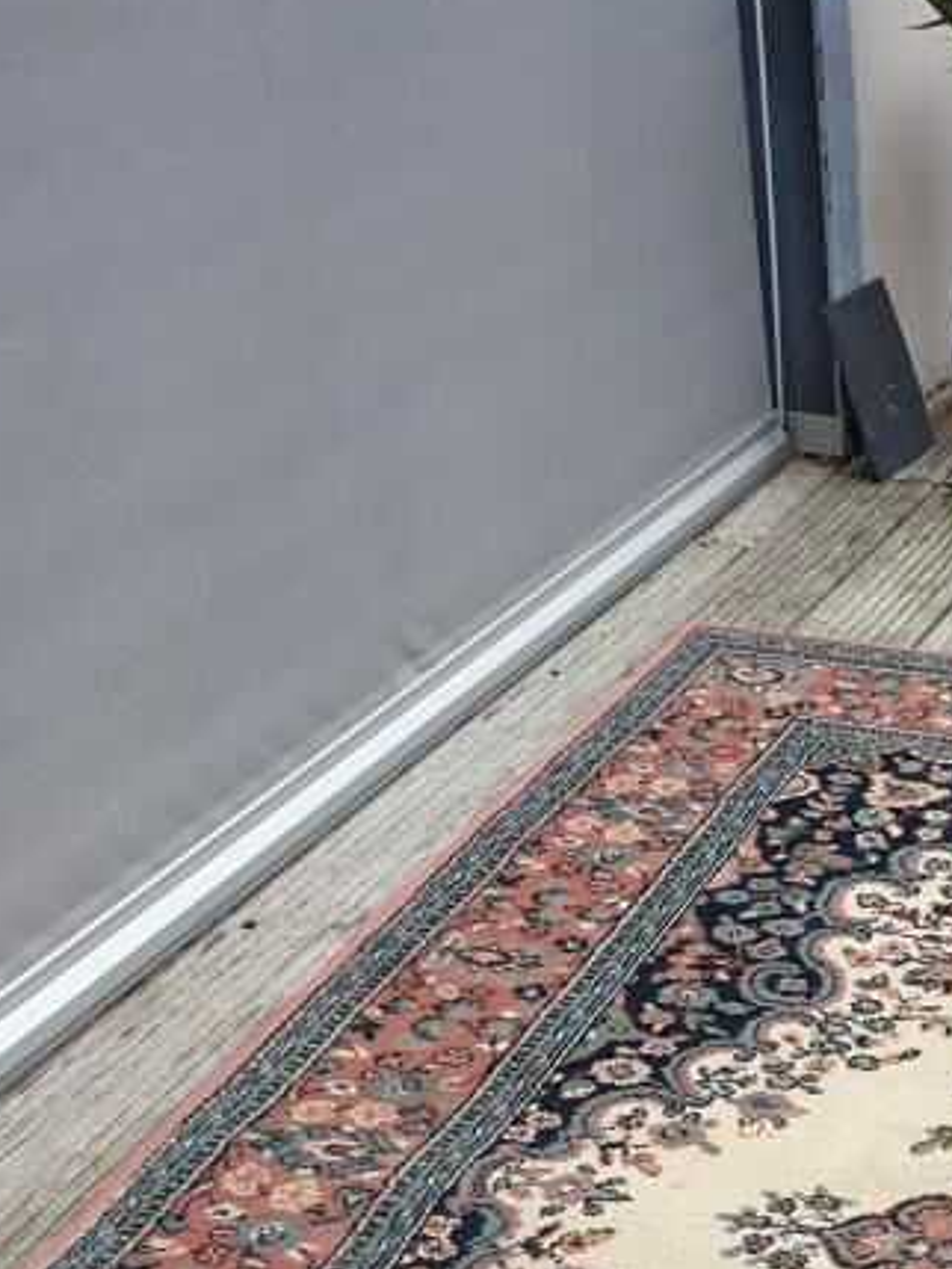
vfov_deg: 28.1
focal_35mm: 62
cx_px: 1041
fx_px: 2272
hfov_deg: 22.4
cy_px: 1426
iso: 64
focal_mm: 4.3
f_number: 2.4
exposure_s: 1/120
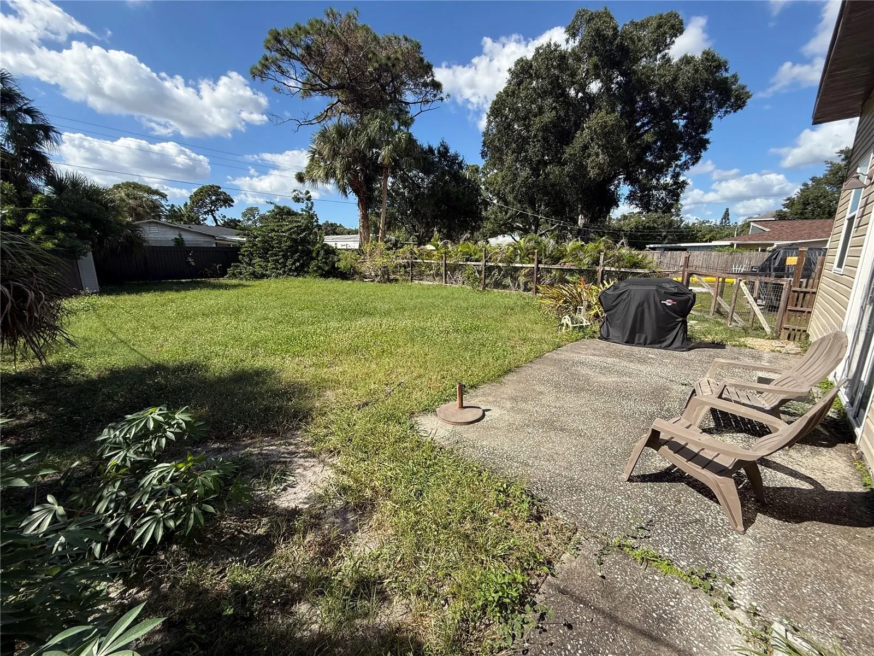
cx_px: 437
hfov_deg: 102.1
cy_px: 328
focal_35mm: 14
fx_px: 353
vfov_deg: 85.7
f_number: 2.2
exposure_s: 1/1312
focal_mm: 2.22
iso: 50
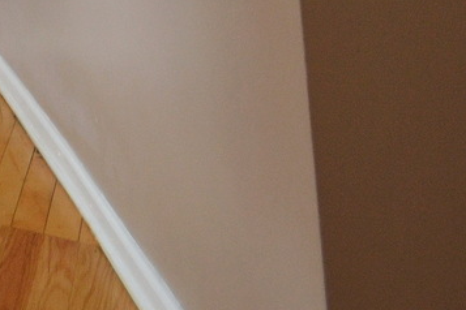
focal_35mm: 68
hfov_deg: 20.6
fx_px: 880
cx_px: -376
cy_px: -341
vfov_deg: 15.3
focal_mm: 10
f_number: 3.5
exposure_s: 1/60
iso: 400
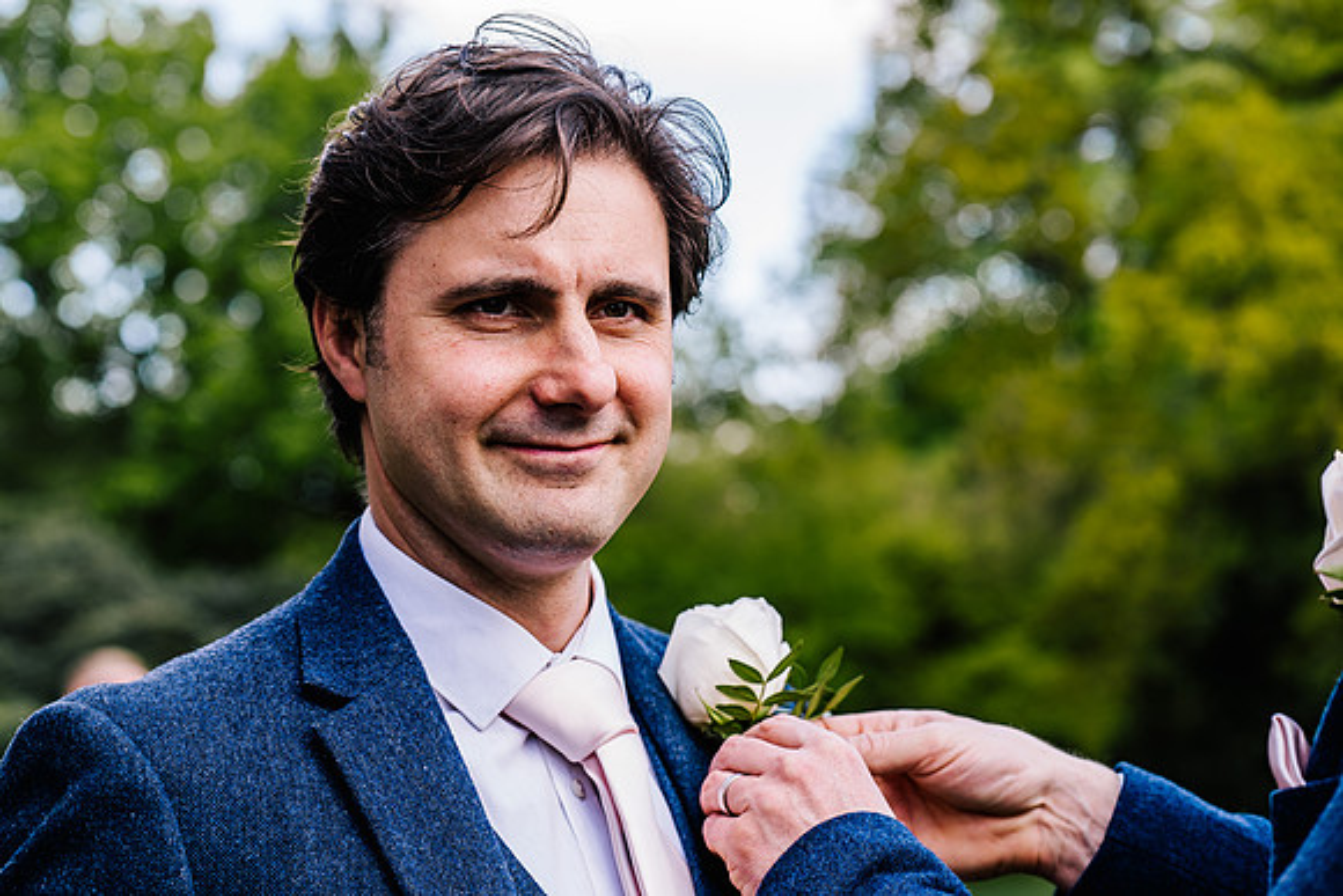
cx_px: 672
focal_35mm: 70
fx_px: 2612
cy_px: 448
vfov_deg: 19.5
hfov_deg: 28.8
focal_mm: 70
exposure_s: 1/250
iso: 200
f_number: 4.5
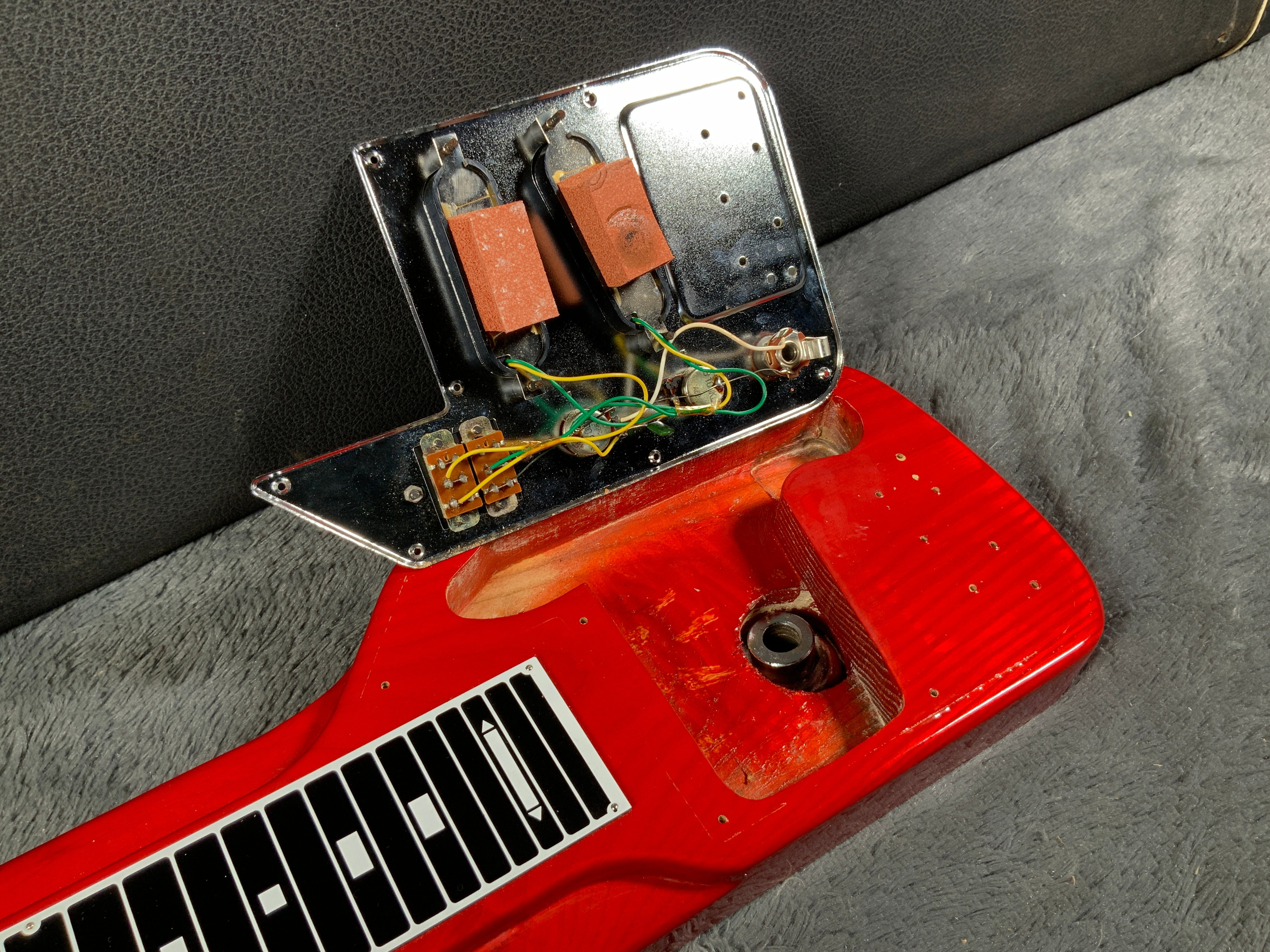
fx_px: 1064
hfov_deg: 61.7
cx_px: 635
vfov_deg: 48.2
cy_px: 476
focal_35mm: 29
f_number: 1.8
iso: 40
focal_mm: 3
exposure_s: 1/104
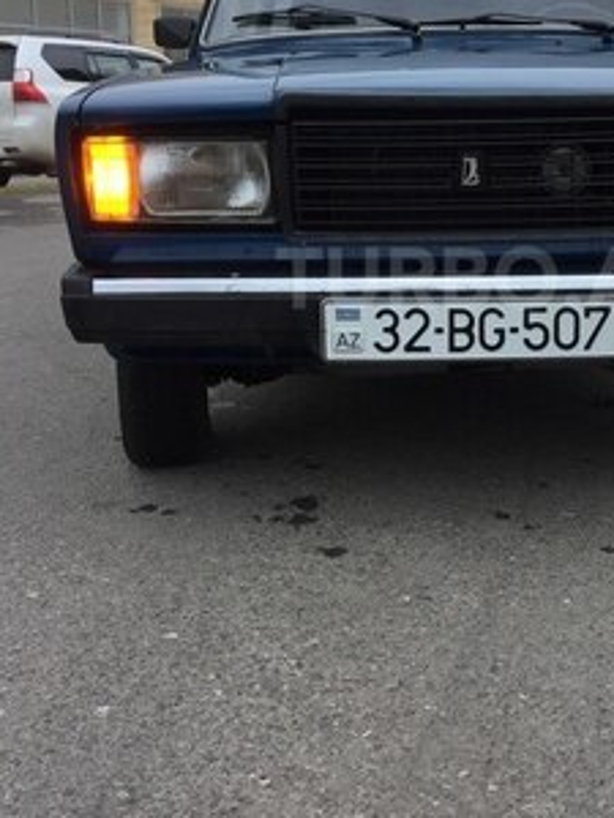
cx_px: 486
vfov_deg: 39.2
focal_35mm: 48
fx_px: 1135
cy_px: 278
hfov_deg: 29.6
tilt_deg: -7.0
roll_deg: -0.6
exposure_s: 1/100
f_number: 2.2
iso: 32
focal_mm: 4.15
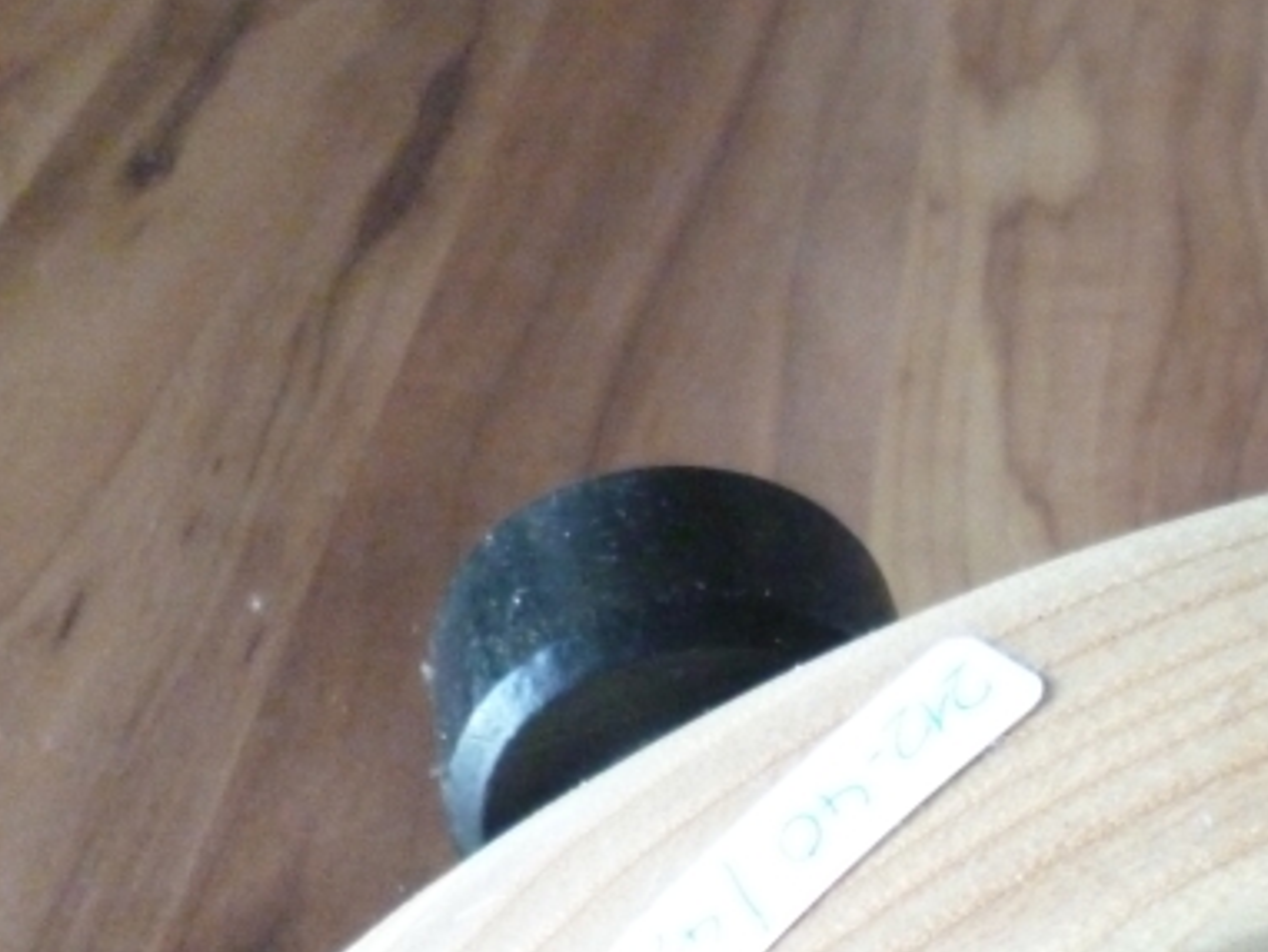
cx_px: 1336
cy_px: 910
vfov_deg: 24.3
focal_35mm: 58
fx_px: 2125
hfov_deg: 30.3
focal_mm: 4.3
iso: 800
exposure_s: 1/50
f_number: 2.5
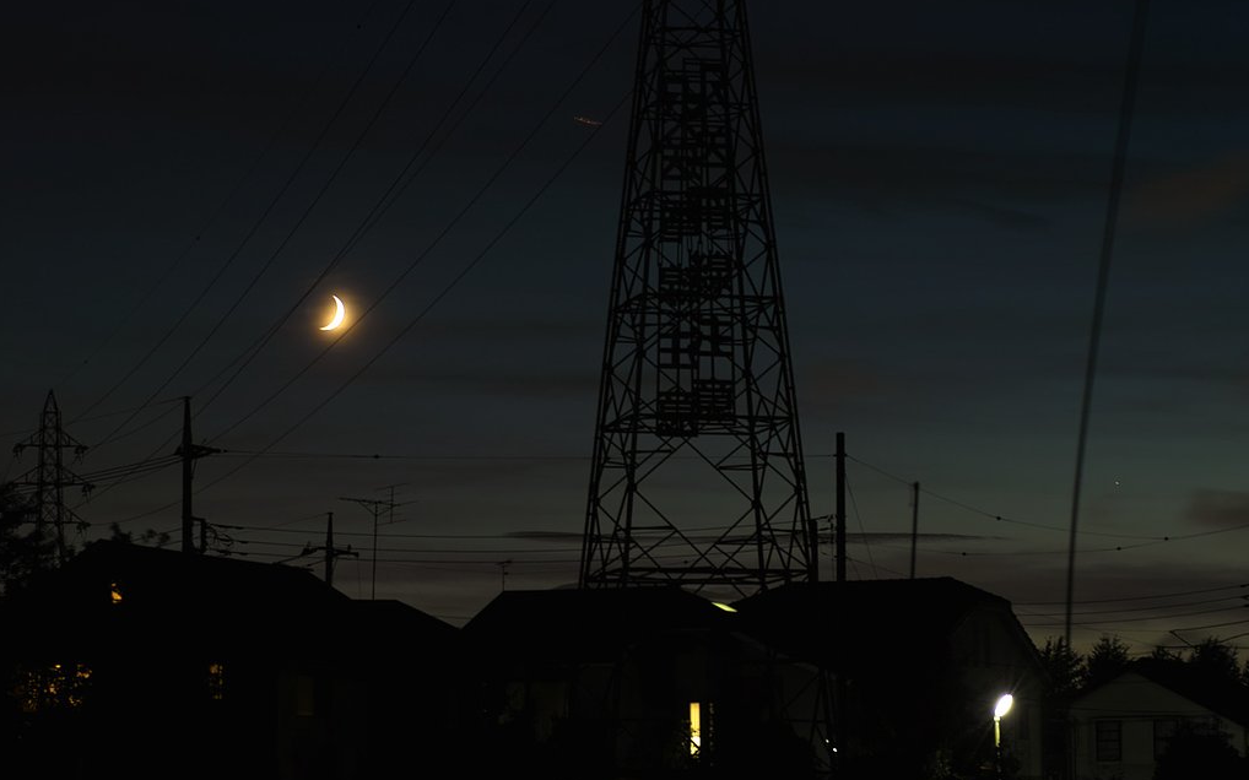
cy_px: 392
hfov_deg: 17.1
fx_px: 4152
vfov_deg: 10.7
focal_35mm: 122
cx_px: 622
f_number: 4
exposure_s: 2.5
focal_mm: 70
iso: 100
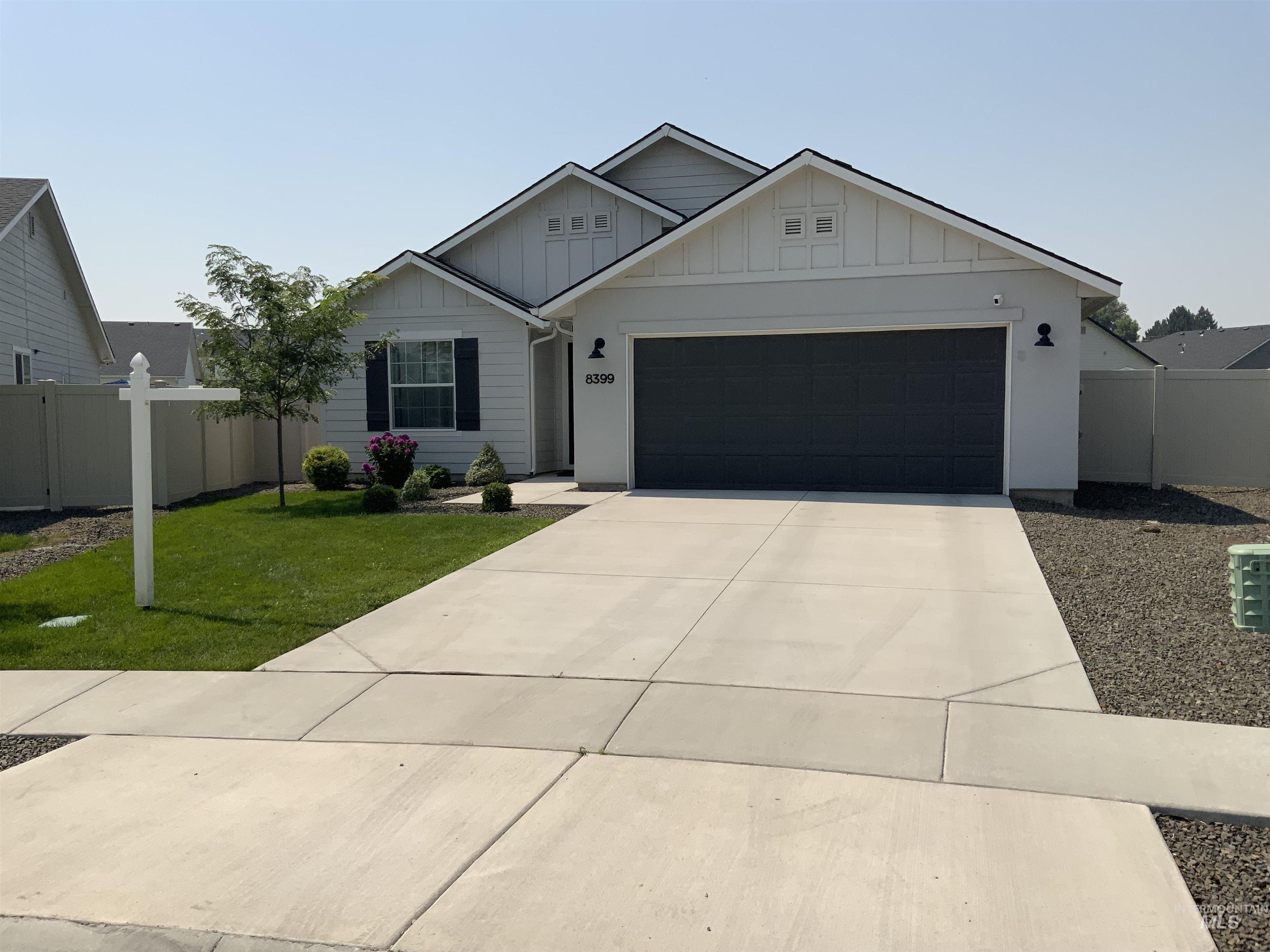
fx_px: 1064
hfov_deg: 61.7
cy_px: 476
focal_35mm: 29
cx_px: 635
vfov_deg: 48.2
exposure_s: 1/4065
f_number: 1.8
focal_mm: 3
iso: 20
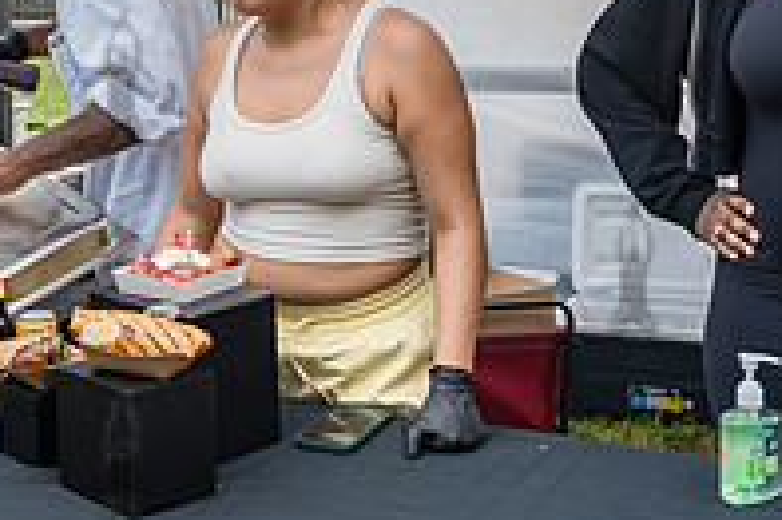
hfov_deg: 27.7
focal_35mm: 71
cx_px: 119
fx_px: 1541
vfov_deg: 18.9
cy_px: 77
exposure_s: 1/320
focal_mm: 24
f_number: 4.5
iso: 1000
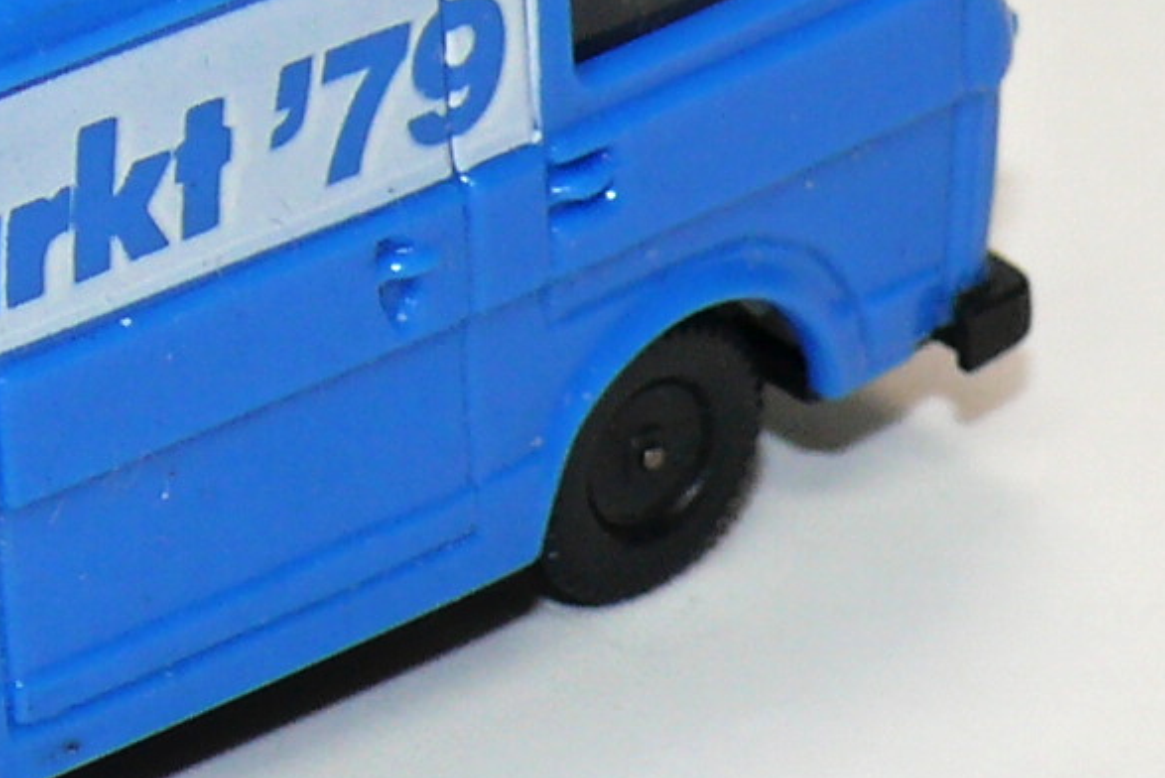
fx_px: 11558
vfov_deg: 3.9
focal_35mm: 357
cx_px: -101
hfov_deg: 5.8
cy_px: 250
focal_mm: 15
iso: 100
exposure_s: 1/30
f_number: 4
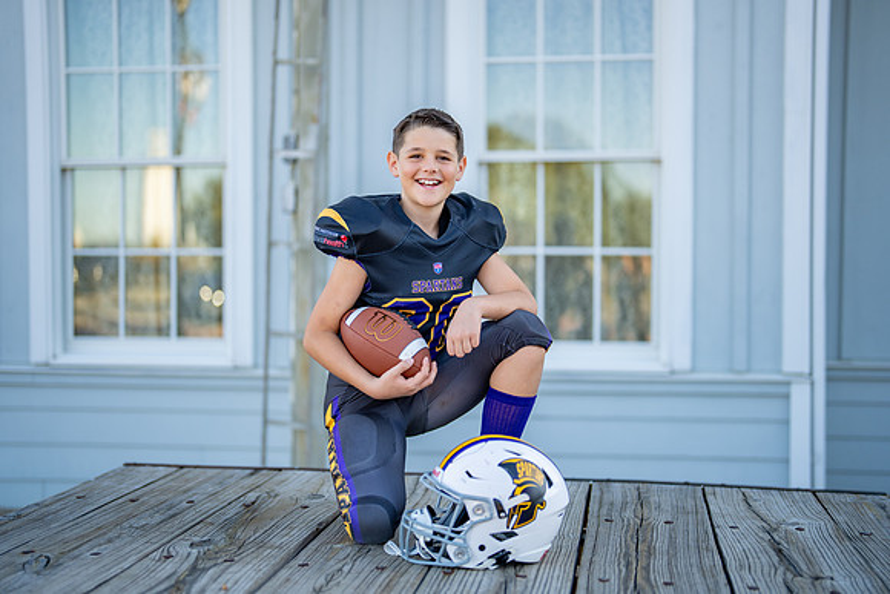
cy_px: 297
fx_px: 1269
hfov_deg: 38.7
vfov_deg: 26.3
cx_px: 445
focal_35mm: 51
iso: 100
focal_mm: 50
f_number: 1.2
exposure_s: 1/2000
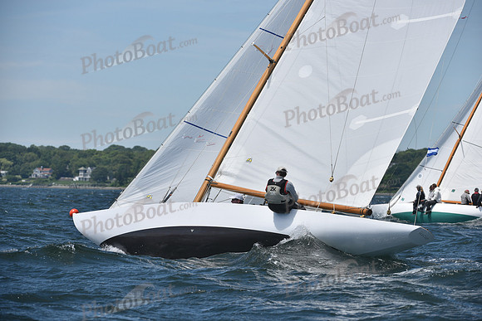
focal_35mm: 200
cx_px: 241
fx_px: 2678
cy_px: 160
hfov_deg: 10.3
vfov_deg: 6.9
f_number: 6.3
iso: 250
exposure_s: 1/1600
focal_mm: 200
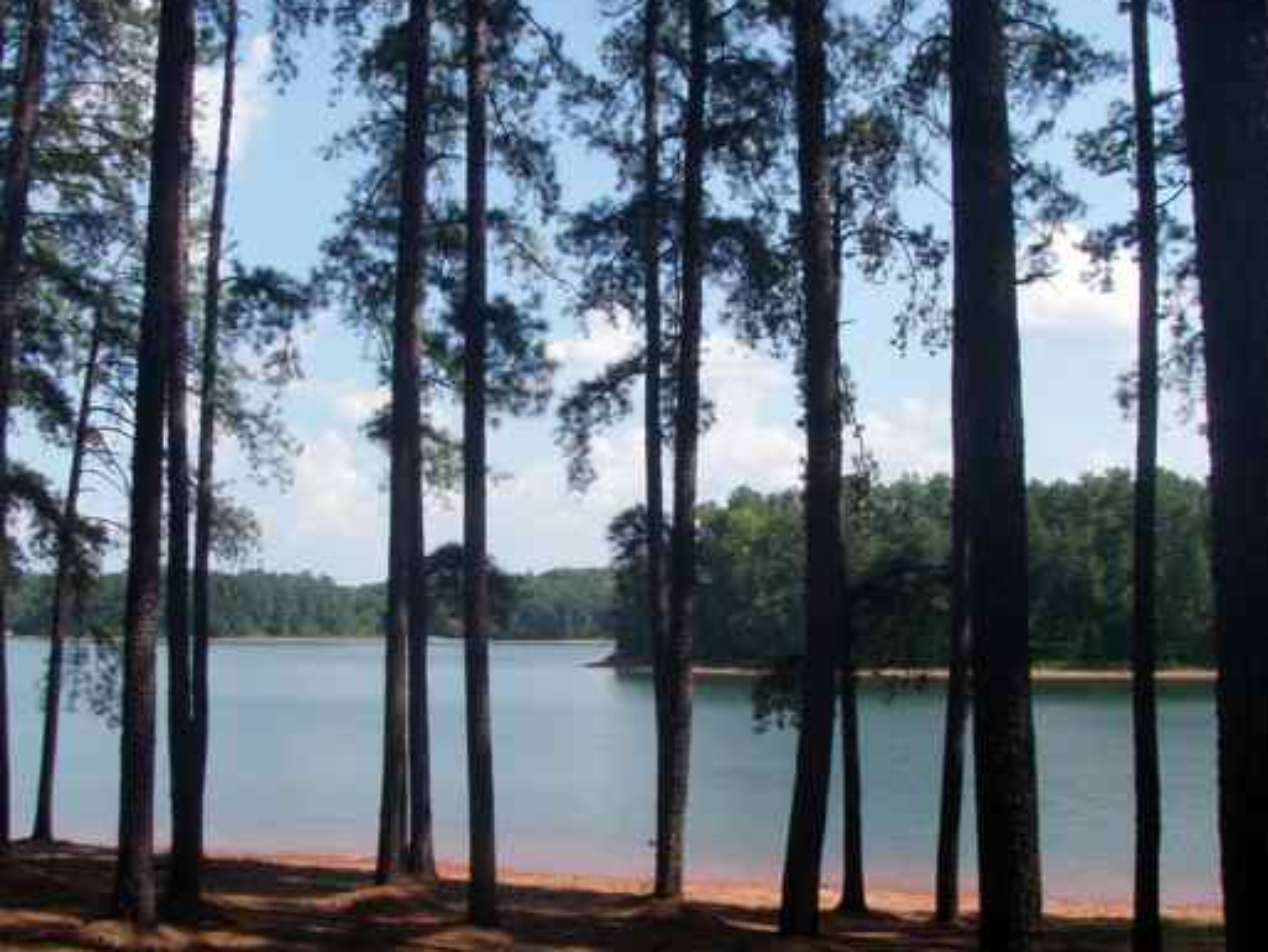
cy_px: 483
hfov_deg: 46.8
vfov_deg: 36.0
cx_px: 628
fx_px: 1466
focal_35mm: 40
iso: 80
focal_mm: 6.7
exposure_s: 1/200
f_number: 6.3
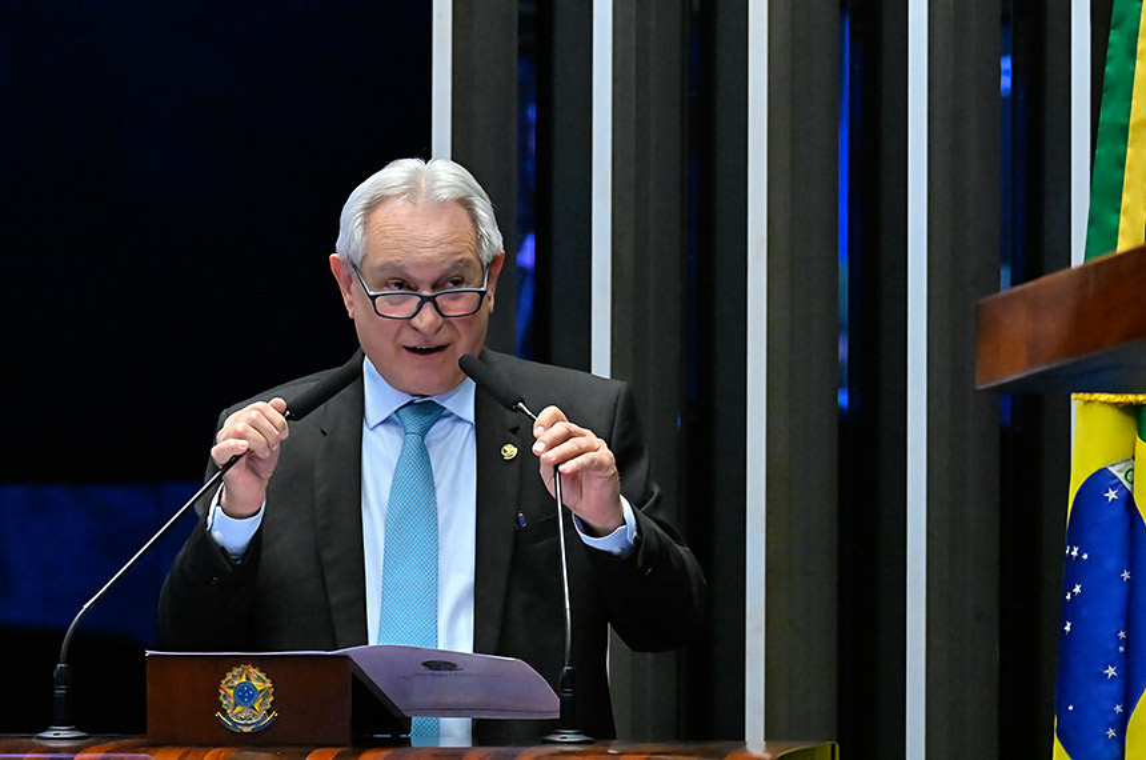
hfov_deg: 10.3
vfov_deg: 6.8
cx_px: 573
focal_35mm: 200
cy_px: 380
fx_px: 6355
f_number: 7.1
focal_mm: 200
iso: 6400
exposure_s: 1/120
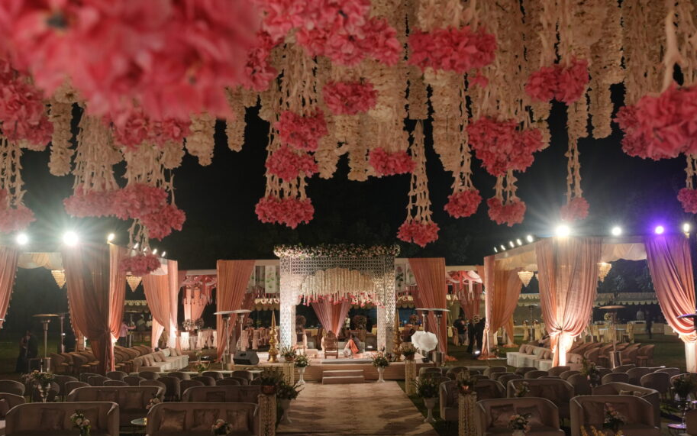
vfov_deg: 32.0
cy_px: 242
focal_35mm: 40
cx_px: 324
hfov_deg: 49.2
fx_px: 760
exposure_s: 1/8
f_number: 11
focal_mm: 35
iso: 800
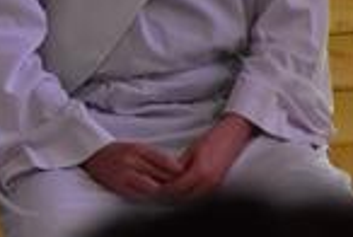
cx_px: -256
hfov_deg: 2.5
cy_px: -81
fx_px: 8185
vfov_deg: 1.7
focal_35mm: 833
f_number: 5.6
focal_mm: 116
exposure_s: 1/60
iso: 3200
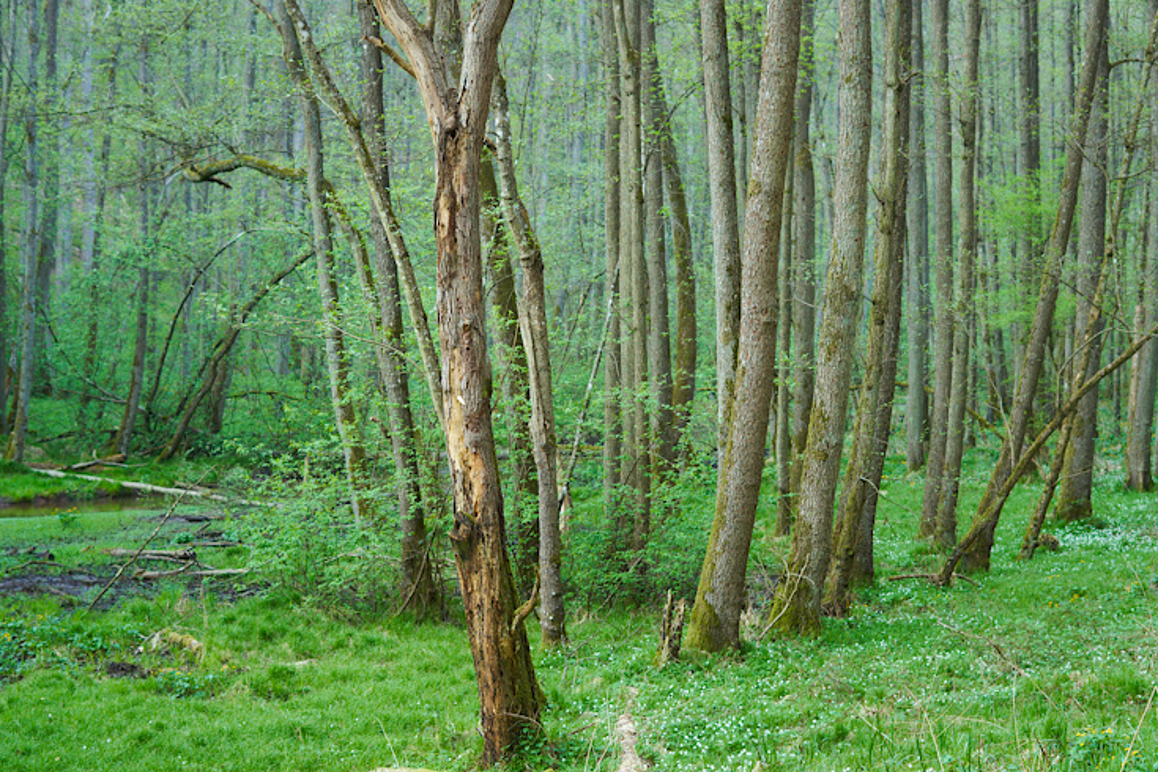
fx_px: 2187
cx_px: 591
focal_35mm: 68
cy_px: 410
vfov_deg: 20.0
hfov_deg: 29.7
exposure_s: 1/25
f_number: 2.8
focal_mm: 50
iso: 100
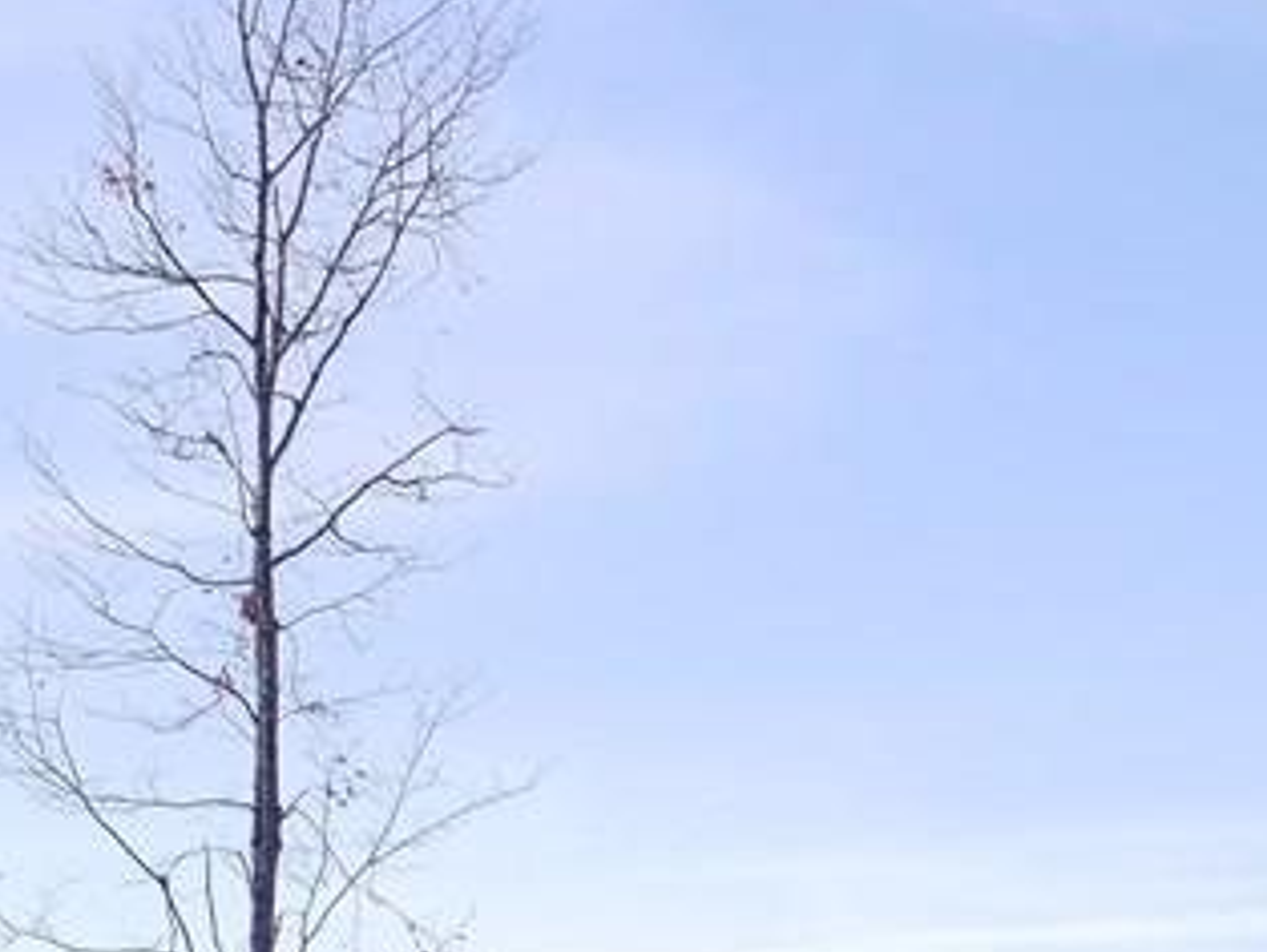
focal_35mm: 150
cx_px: 1122
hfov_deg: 13.1
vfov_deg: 9.8
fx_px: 5494
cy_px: 980
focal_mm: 23
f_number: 8
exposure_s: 1/250
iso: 160
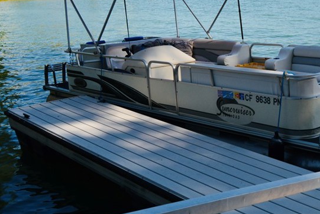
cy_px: 125
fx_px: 480
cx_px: 274
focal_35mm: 54
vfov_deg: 25.1
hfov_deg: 35.2
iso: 360
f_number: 10
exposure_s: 1/250
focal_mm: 19
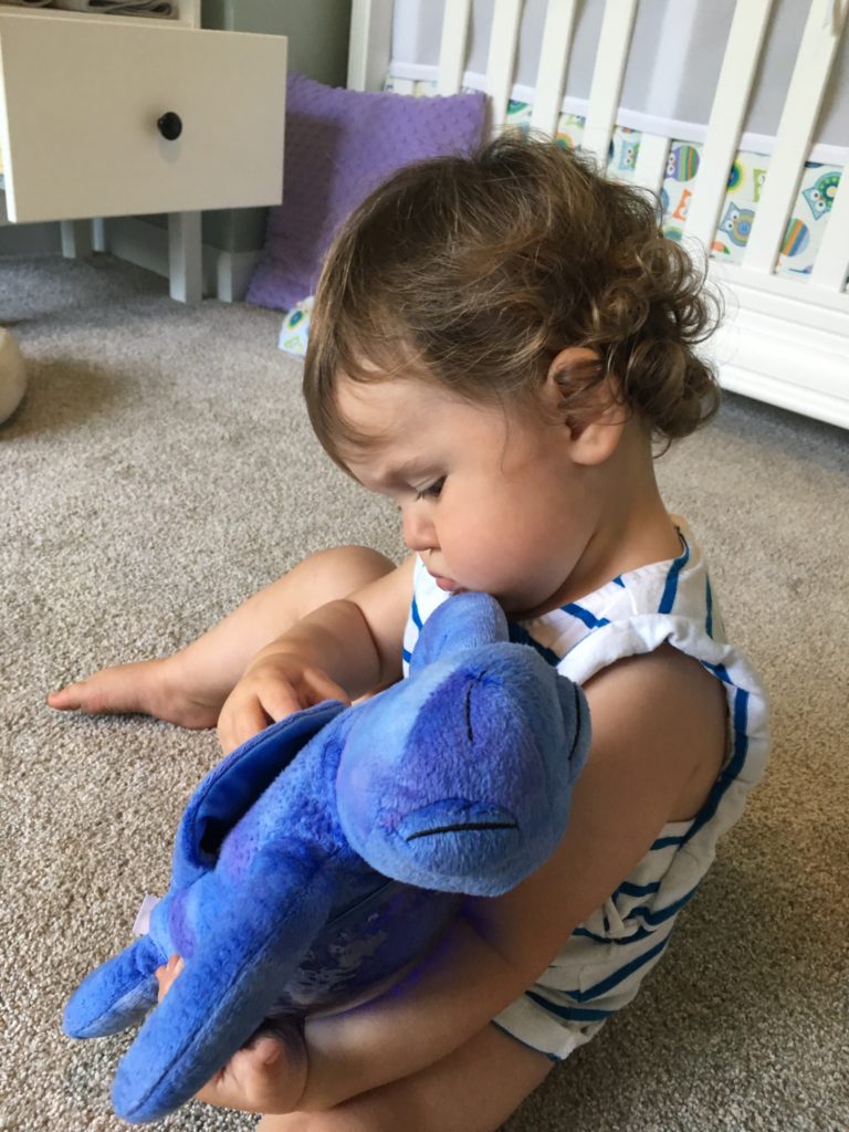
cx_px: 424
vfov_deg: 61.7
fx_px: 948
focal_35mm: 29
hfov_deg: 48.2
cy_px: 566
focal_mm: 4.15
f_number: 2.2
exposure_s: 1/30
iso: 100
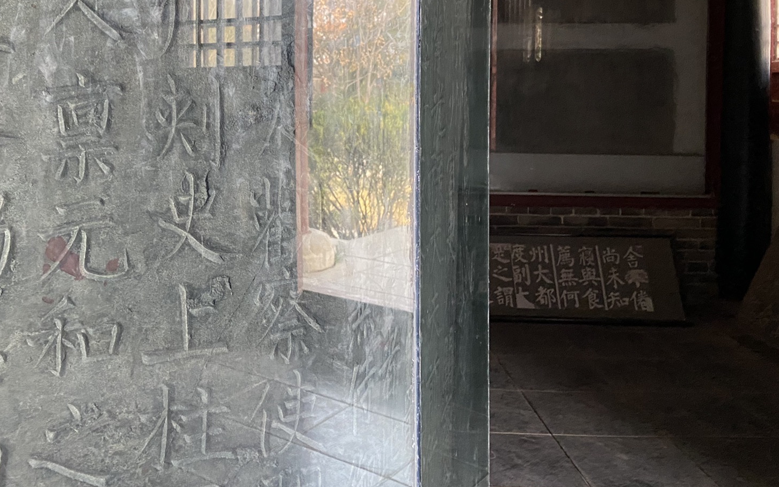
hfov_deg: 50.4
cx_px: 244
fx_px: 807
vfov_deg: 32.8
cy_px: 110
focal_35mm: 38
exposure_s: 1/60
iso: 400
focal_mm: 4.25
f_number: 1.8
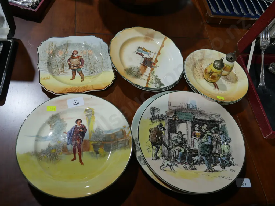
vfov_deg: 44.2
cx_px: 138
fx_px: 254
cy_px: 103
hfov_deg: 56.8
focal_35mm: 32
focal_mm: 16
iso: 200
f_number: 3.6
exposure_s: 1/125
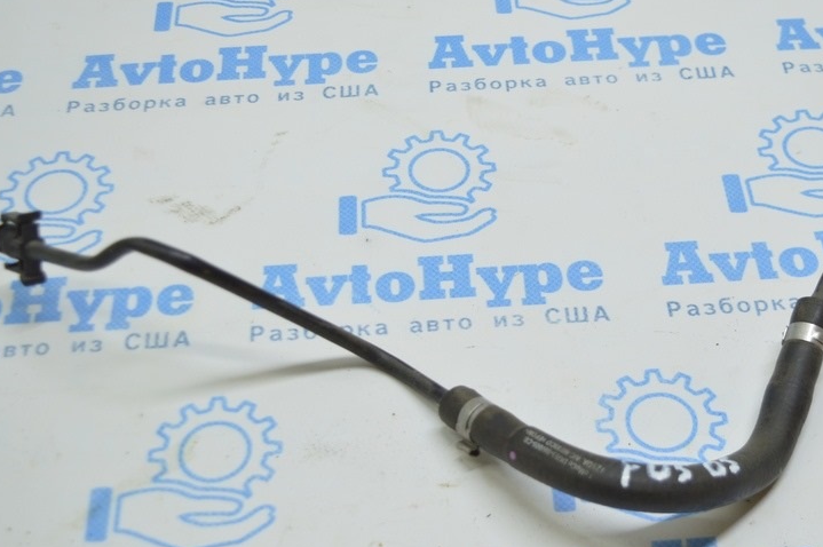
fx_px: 1318
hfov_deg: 34.6
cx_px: 480
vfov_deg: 23.4
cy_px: 310
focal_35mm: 58
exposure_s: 1/60
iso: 400
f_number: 4
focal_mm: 27
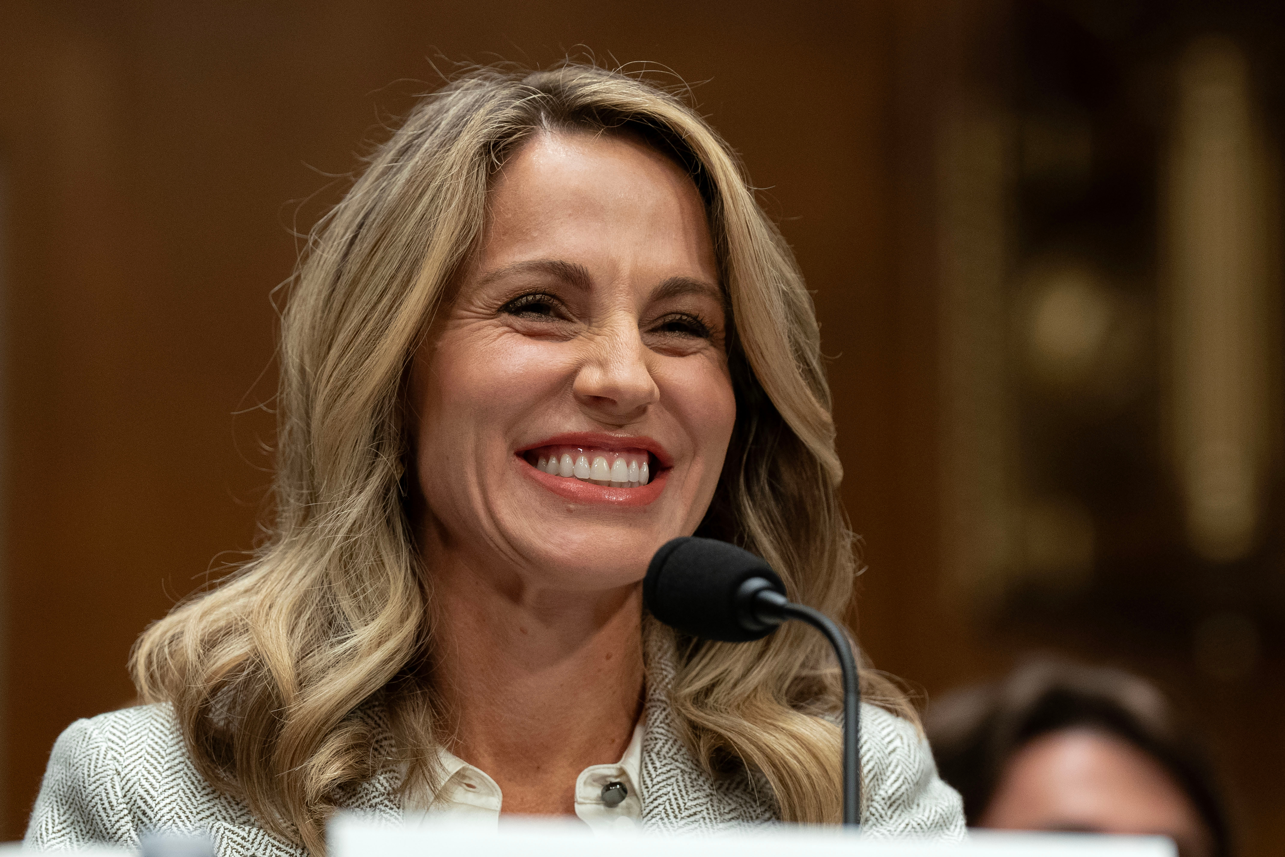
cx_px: 642
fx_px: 5604
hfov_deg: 13.1
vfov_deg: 8.7
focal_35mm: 157
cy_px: 428
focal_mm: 157
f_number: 3.5
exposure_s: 1/320
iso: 2000
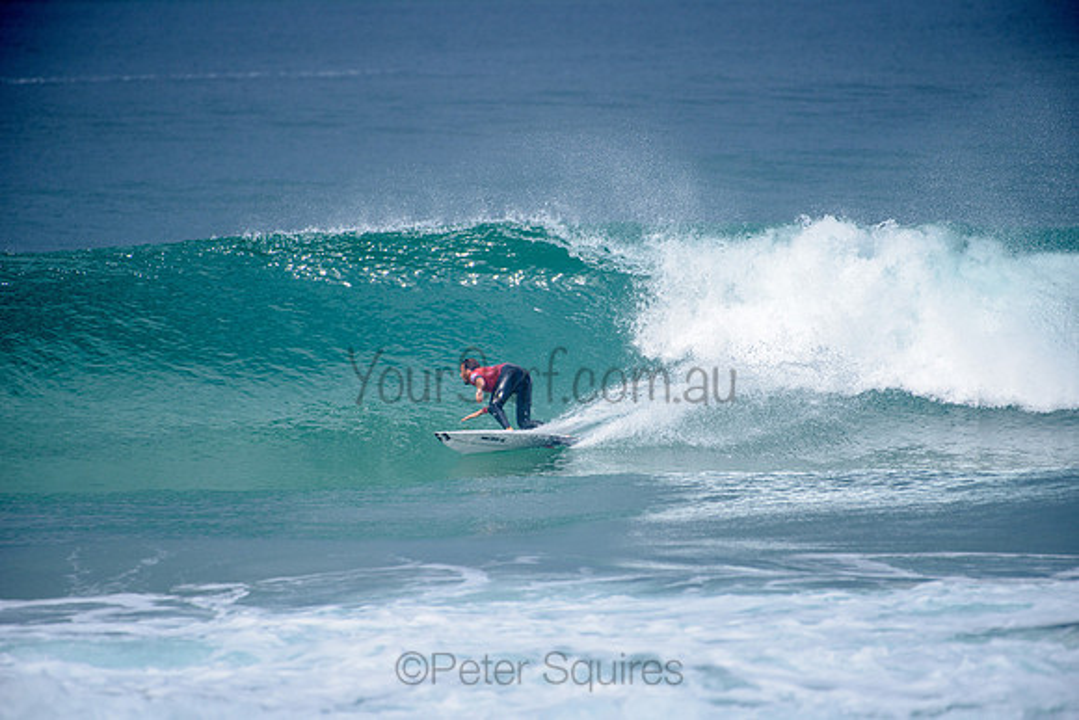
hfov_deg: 4.1
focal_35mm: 500
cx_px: 540
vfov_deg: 2.8
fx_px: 14989
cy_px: 360
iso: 160
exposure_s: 1/2000
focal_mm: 500
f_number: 5.6
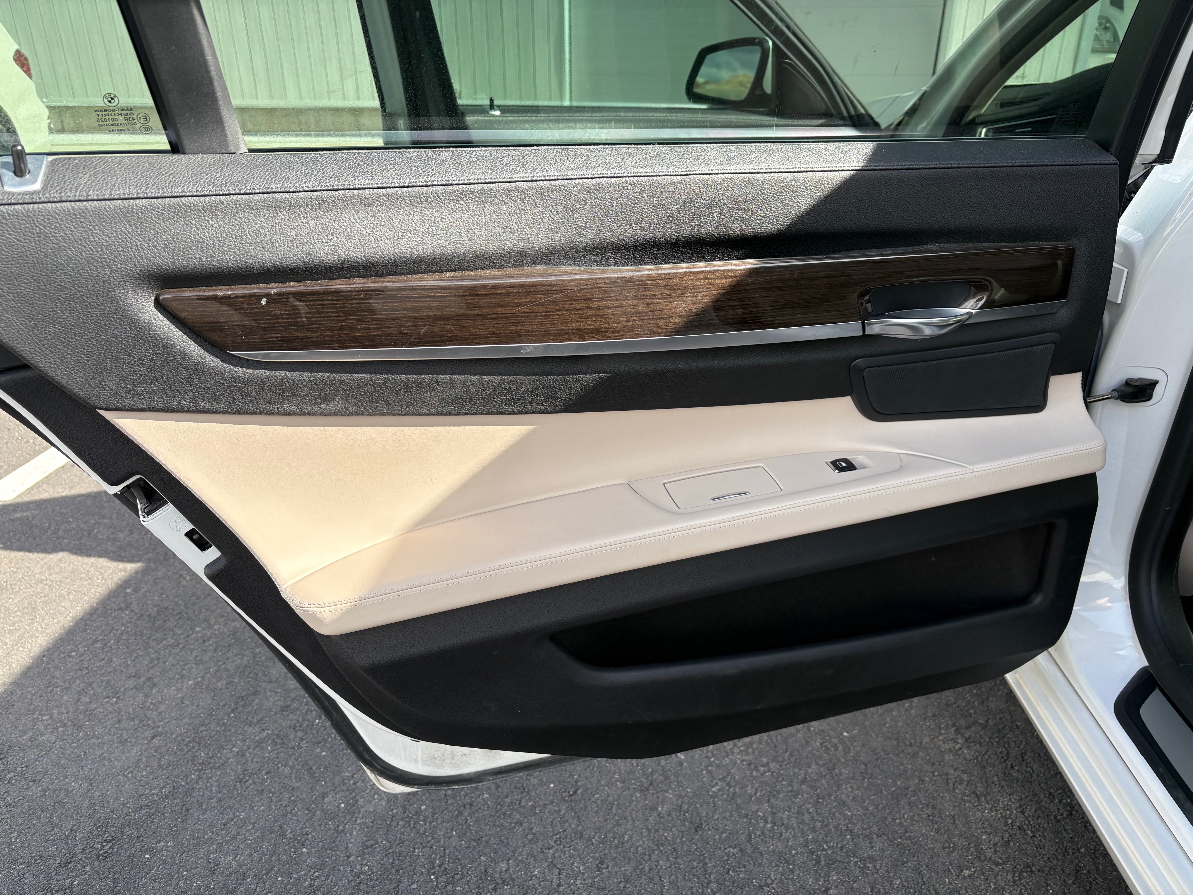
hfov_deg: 67.3
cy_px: 448
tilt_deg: -26.2
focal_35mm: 26
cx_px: 596
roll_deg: +0.9
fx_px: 896
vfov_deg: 53.1
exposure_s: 1/756
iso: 64
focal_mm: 5.96
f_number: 1.6
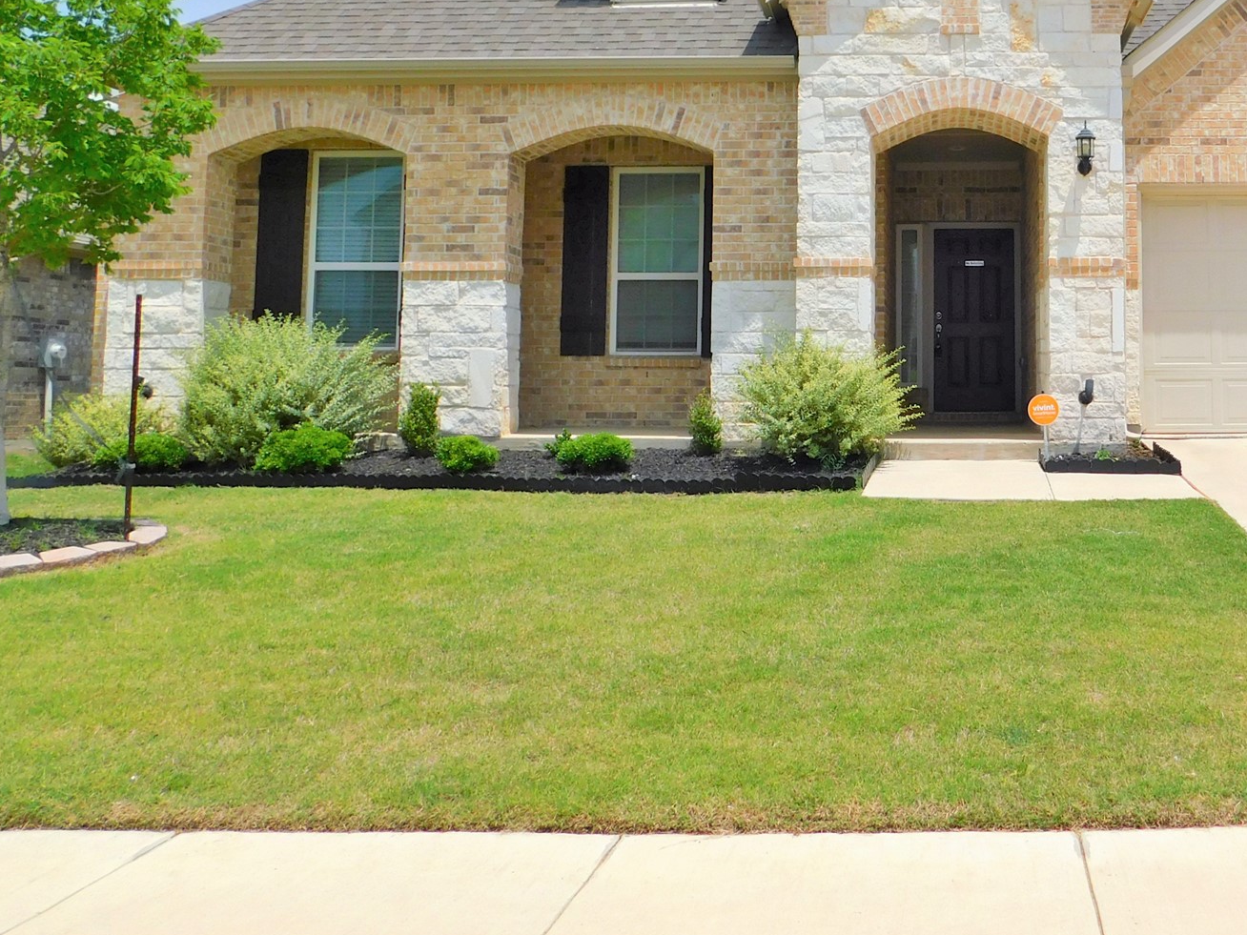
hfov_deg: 49.6
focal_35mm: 36
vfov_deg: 38.9
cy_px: 263
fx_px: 1297
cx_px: 915
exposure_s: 1/500
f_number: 6
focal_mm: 4
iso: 125
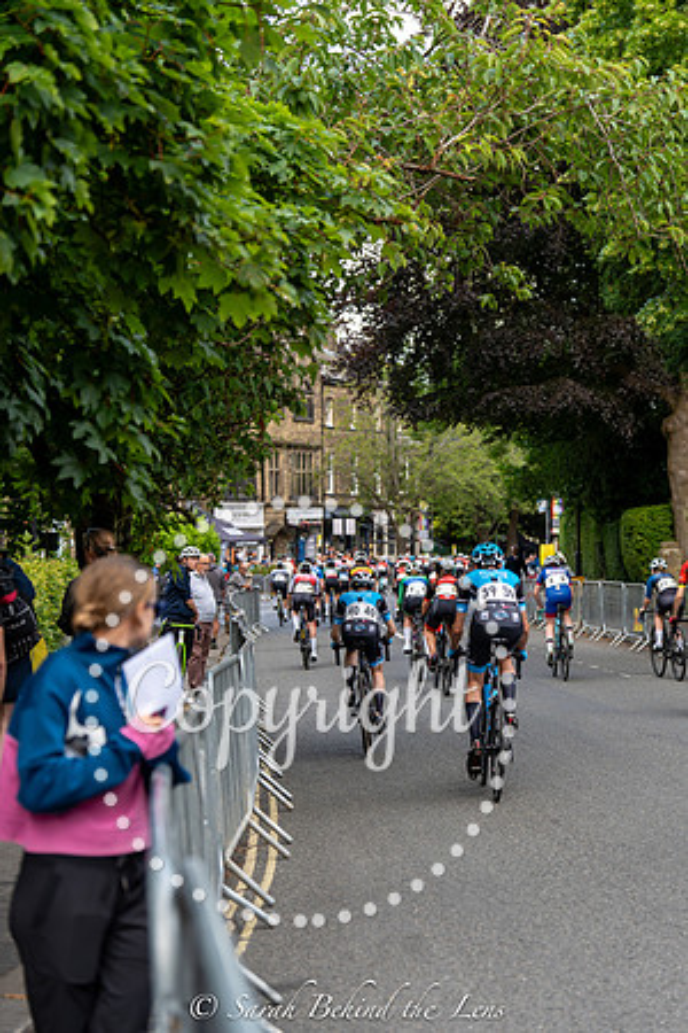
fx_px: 2007
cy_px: 516
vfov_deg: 28.8
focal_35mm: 70
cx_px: 344
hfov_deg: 19.5
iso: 320
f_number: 3.5
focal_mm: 70
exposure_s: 1/640
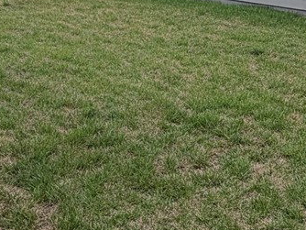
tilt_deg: -5.5
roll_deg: -0.4
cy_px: -14
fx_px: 593
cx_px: 215
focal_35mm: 67
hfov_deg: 28.7
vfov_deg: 21.0
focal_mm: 2.22
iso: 20
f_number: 2.2
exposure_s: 1/864
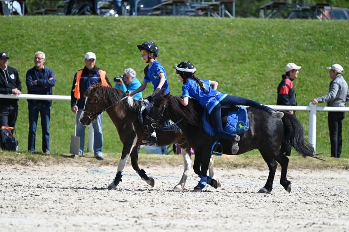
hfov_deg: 5.2
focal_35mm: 400
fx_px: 3874
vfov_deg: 3.4
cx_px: 174
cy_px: 116
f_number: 5.6
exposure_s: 1/1250
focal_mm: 400
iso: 320
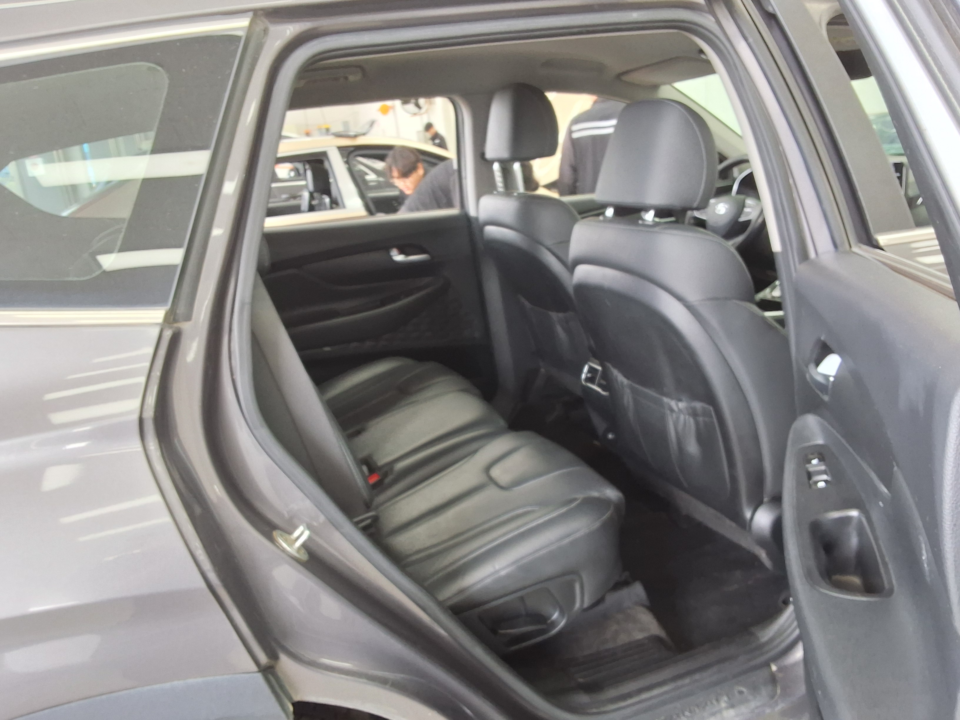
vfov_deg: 49.7
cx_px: 480
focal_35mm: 28
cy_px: 360
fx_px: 777
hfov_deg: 63.4
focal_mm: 2.91
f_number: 1.9
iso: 64
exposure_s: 1/60
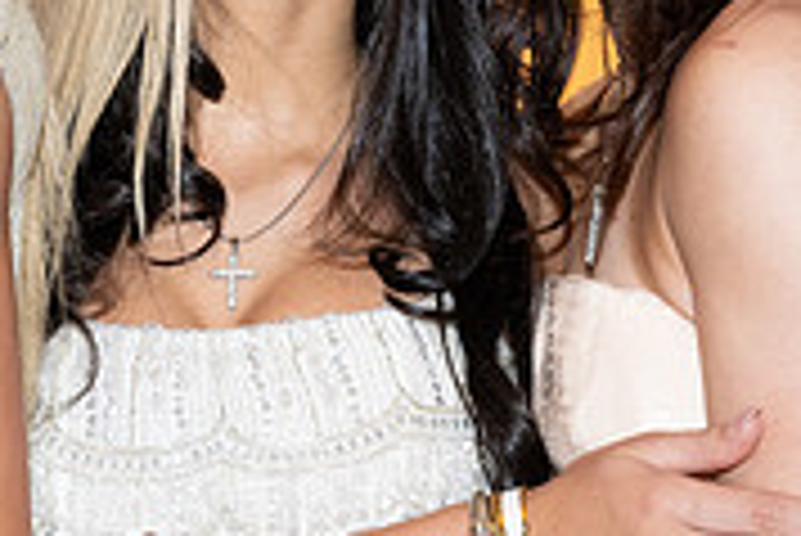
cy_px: 74
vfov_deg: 7.5
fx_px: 4053
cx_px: 248
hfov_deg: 11.3
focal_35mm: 182
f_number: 5.6
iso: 1000
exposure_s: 1/80
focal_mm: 56
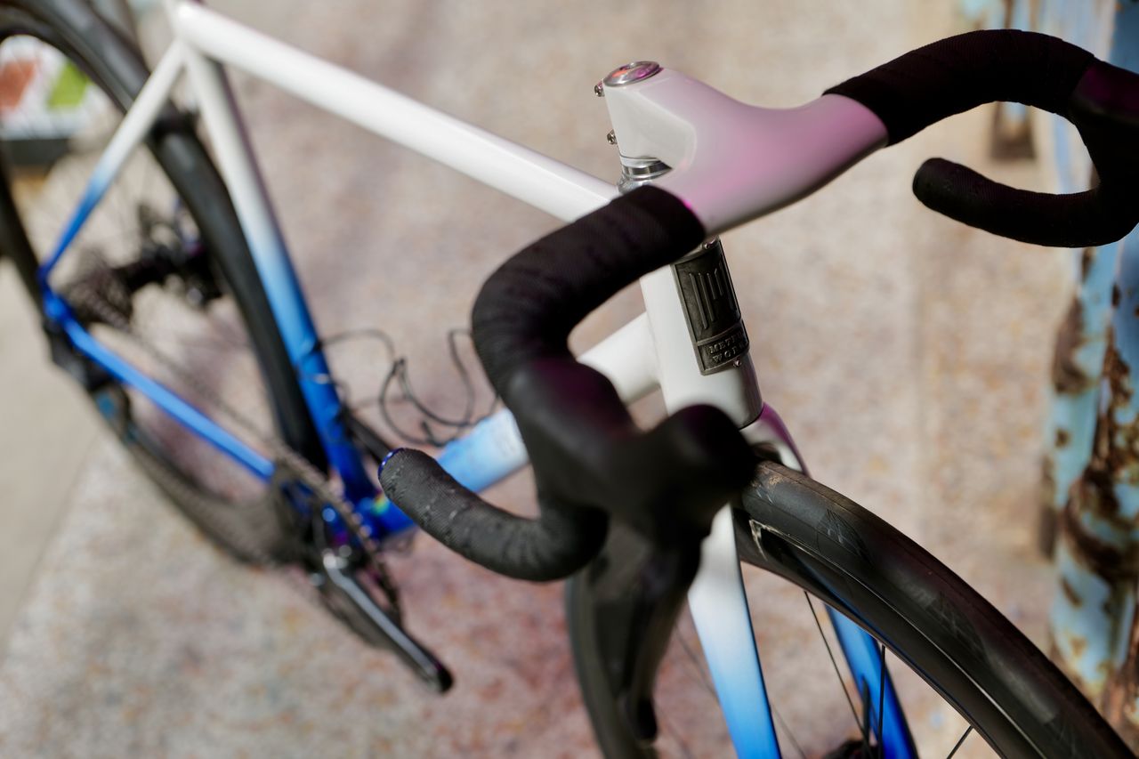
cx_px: 570
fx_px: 1582
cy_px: 380
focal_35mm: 50
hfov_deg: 39.6
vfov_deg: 27.0
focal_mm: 50
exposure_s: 1/160
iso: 100
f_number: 2.5
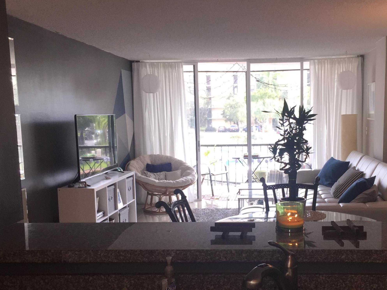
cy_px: 178
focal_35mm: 42
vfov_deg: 34.2
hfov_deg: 44.4
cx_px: 243
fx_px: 469
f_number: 2.2
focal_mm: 4.15
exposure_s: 1/120
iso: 64
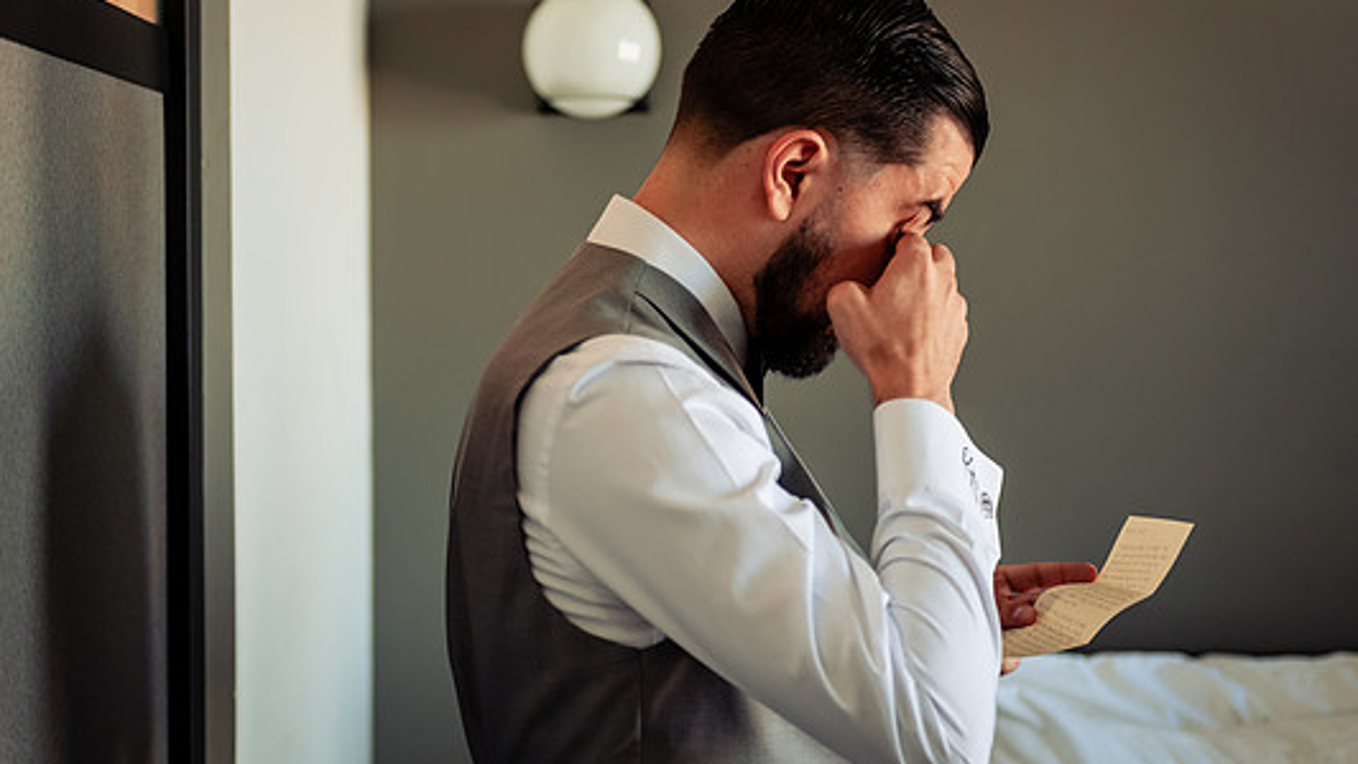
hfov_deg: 27.9
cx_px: 649
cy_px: 341
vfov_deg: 15.9
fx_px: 2736
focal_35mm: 76
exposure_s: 1/100
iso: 800
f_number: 4.5
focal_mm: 62
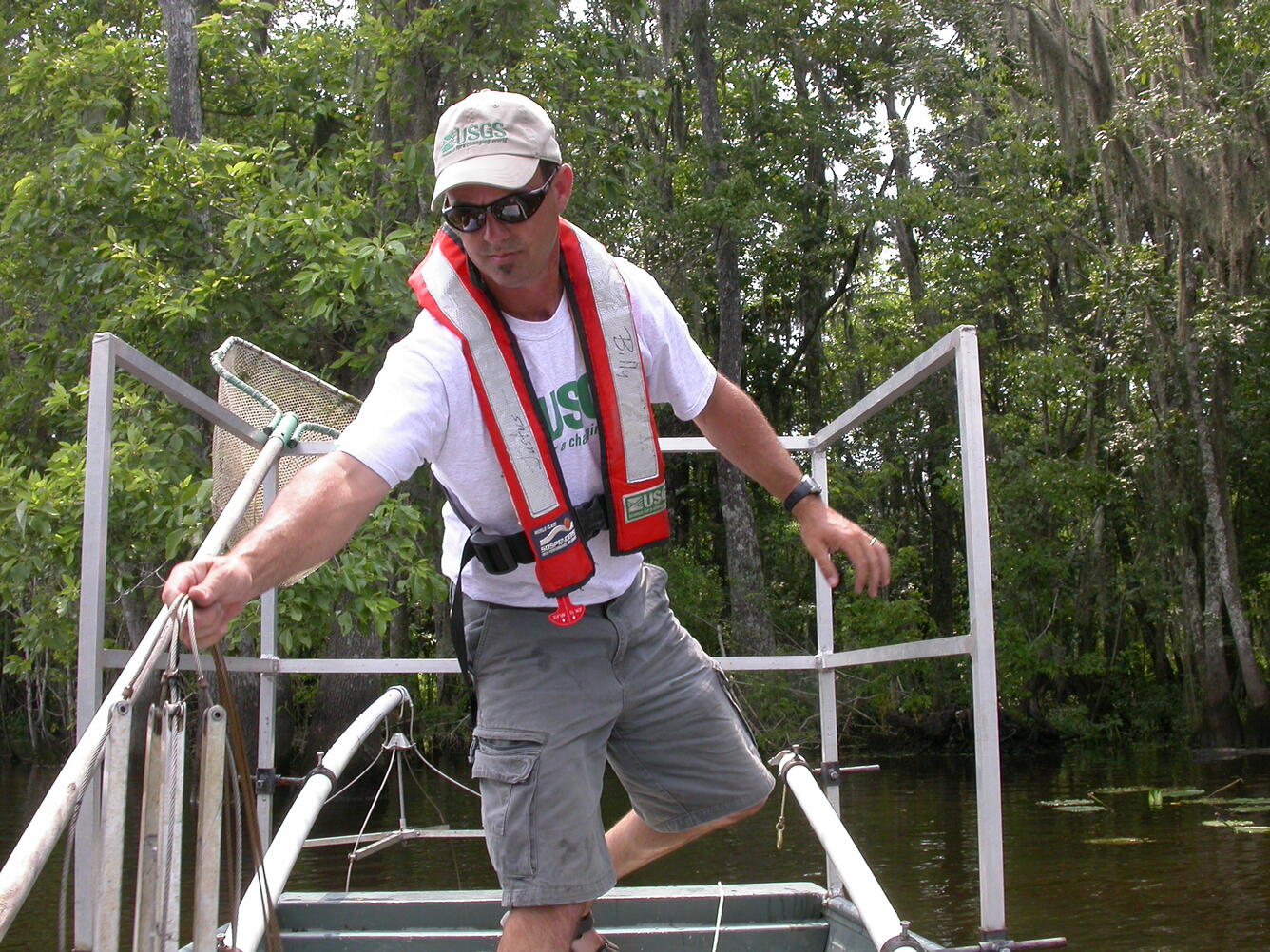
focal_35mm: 38
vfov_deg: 37.7
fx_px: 1394
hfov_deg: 49.0
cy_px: 476
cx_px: 635
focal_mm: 7.85
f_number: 6.7
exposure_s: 1/140
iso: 100
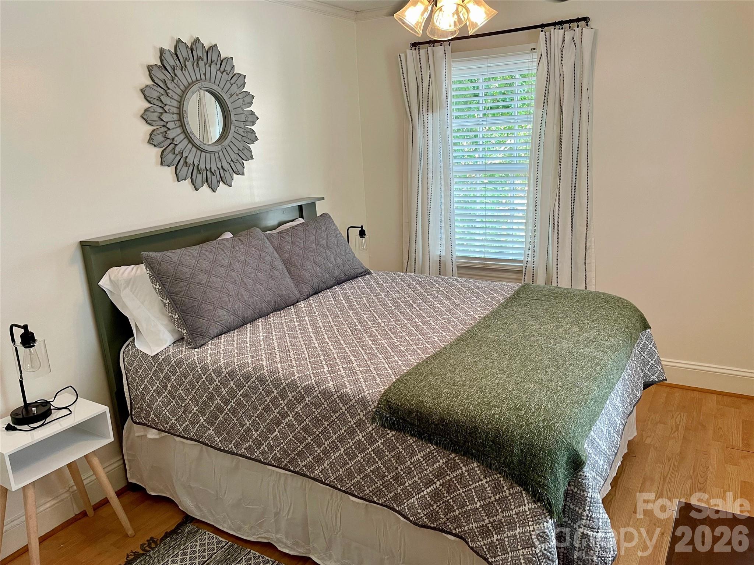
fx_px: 566
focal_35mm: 26
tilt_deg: -14.2
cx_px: 377
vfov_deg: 53.1
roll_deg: +2.1
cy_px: 282
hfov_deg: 67.3
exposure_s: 1/60
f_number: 1.6
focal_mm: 4.2
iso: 100
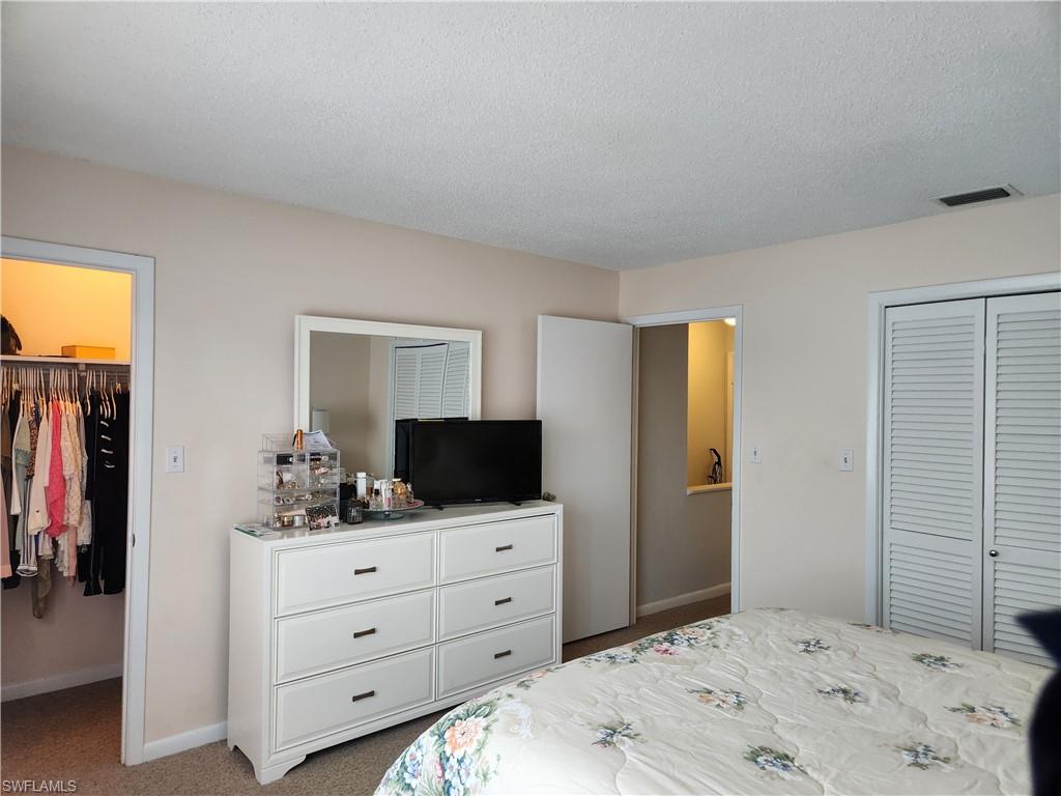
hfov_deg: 73.9
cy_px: 398
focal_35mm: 23
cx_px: 530
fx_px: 705
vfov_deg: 58.9
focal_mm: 5.4
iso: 200
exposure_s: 1/120
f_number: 1.8
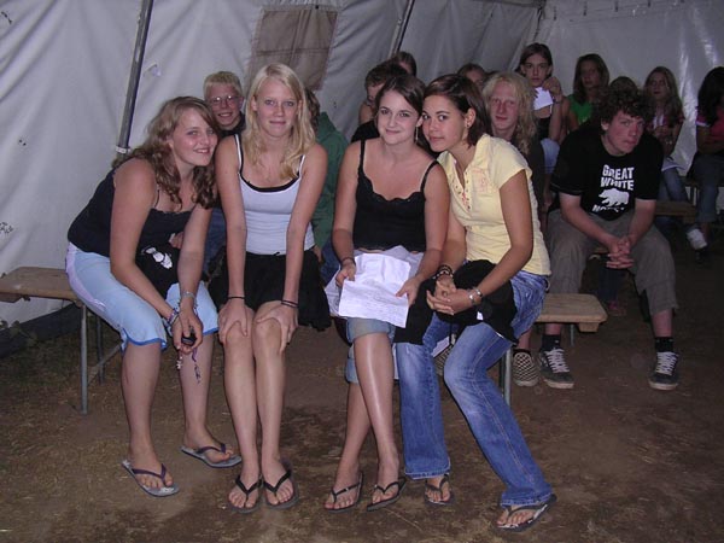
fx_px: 795
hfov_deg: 49.0
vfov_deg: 37.7
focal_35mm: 38
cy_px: 272
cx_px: 362
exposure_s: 1/60.1
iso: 235
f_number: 2.8
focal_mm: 5.8
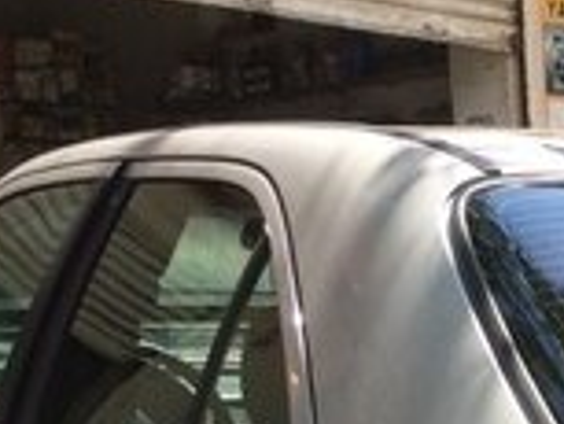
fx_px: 2038
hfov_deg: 15.0
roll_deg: +1.3
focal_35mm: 125
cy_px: 695
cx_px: 748
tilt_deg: -10.8
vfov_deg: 11.3
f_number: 2.2
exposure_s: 1/500
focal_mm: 4.15
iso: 32
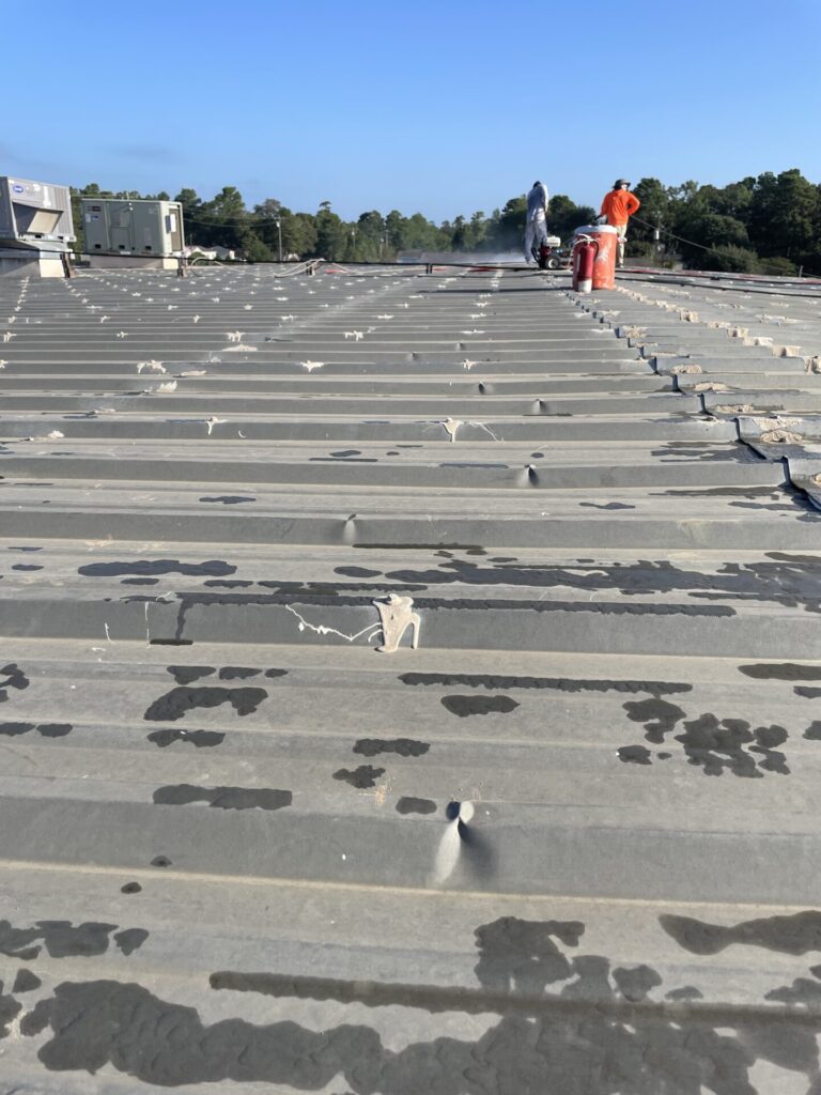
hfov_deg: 53.1
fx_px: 822
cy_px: 548
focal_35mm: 26
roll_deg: -0.5
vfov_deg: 67.3
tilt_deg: -18.6
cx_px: 410
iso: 32
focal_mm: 4.2
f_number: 1.6
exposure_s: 1/2304
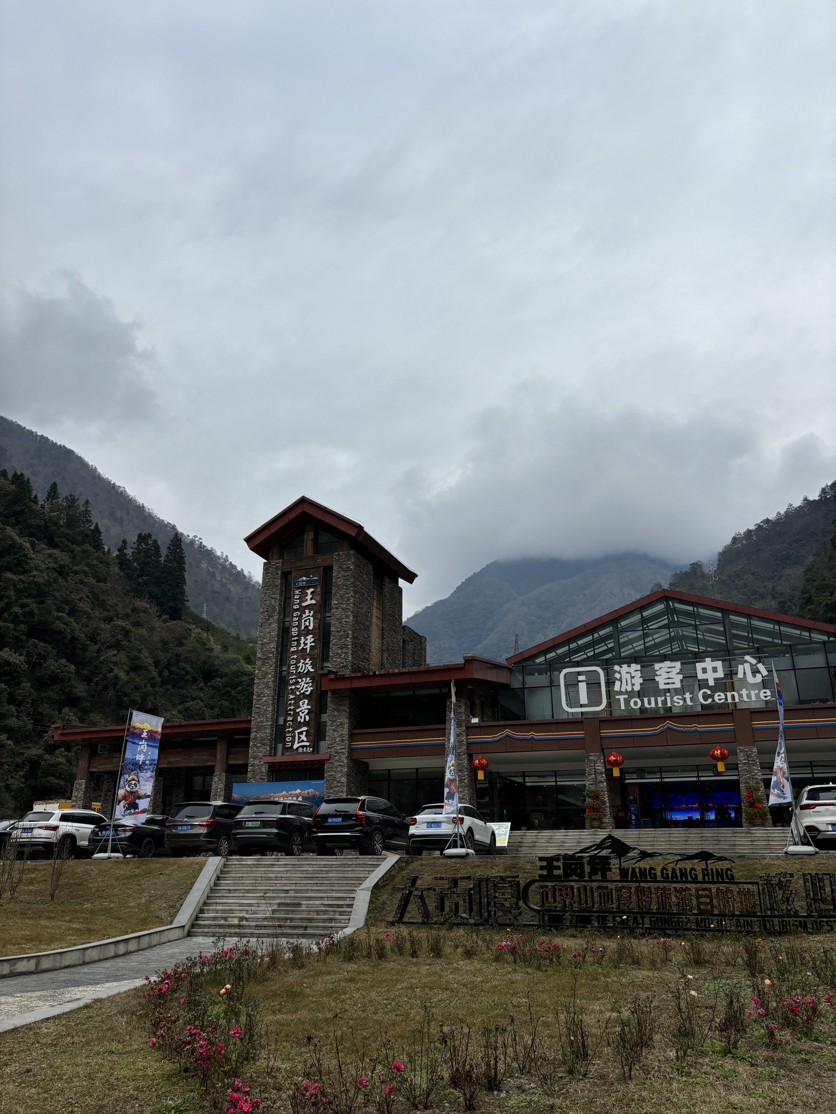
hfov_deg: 53.1
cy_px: 557
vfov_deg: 67.3
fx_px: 837
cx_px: 418
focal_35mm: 26
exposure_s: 1/4255
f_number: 1.6
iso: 50
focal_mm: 5.96
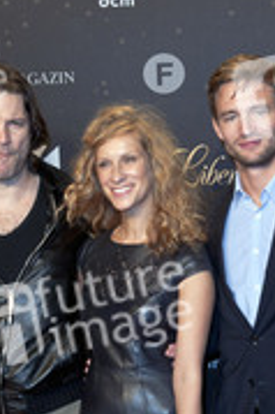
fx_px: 976
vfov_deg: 22.8
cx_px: 142
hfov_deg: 16.0
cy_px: 433
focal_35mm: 85
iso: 1250
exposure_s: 1/160
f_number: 6.3
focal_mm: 38
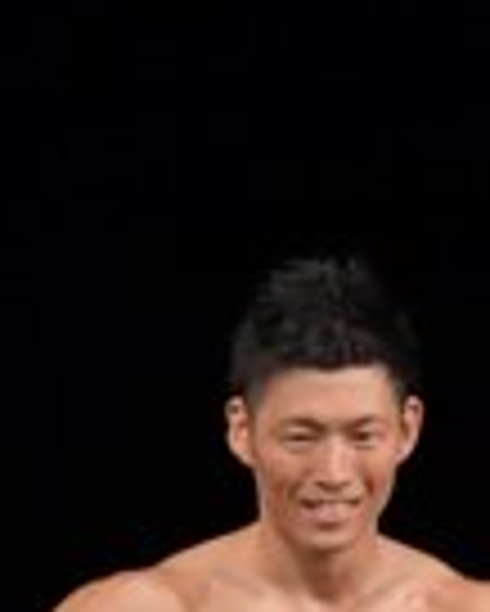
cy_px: 1035
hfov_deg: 1.2
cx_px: -492
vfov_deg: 1.5
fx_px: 23159
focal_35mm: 1279
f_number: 5.6
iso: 3200
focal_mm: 160
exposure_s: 1/400
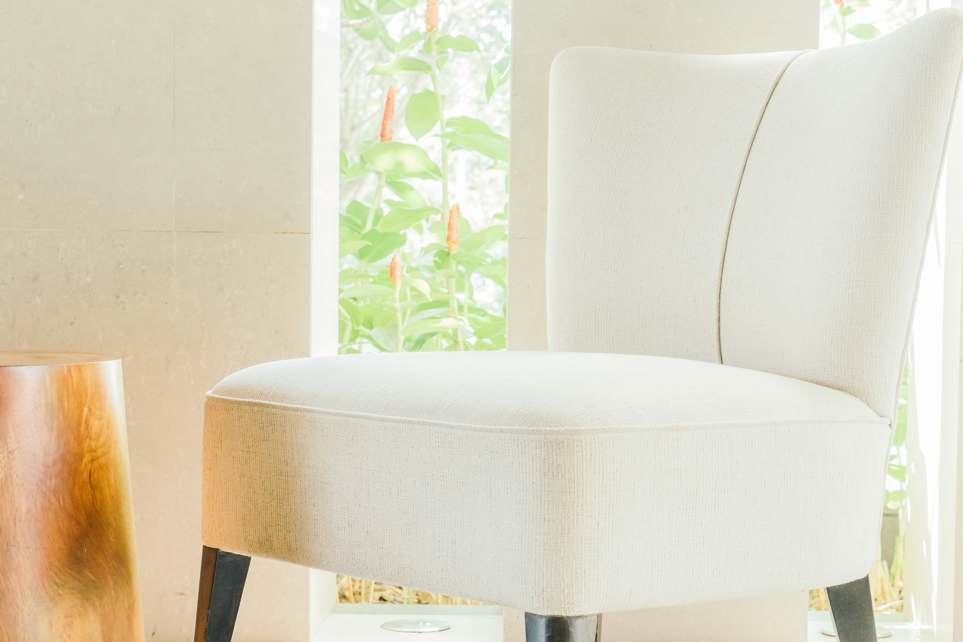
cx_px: 454
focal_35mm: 86
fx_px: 2301
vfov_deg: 15.9
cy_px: 414
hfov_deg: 23.6
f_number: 8
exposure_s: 1/60
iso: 1250
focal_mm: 59
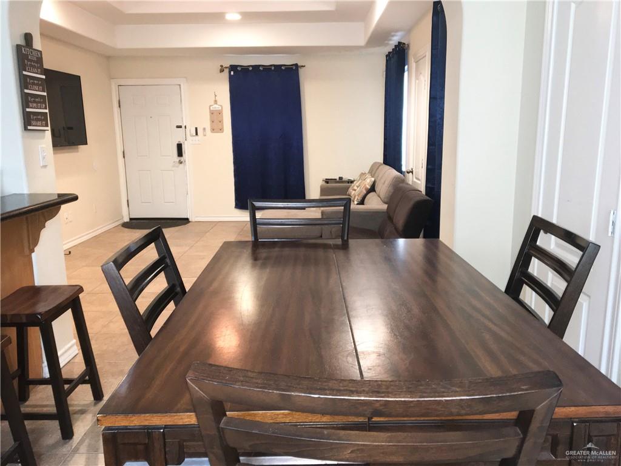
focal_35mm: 29
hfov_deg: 61.7
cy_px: 233
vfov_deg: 48.2
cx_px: 310
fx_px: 520
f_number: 2.2
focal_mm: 4.15
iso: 100
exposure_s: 1/20
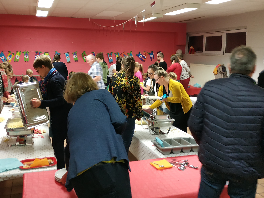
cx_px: 127
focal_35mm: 36
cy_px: 72
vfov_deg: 39.3
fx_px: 275
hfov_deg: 51.3
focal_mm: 3.94
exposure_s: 1/25
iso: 400
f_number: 1.9
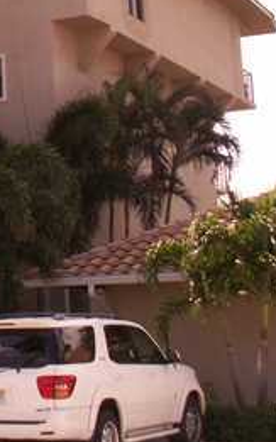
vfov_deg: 22.5
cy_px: 90
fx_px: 1096
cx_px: -179
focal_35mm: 91
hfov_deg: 13.3
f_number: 6.3
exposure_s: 1/200
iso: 50
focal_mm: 5.86
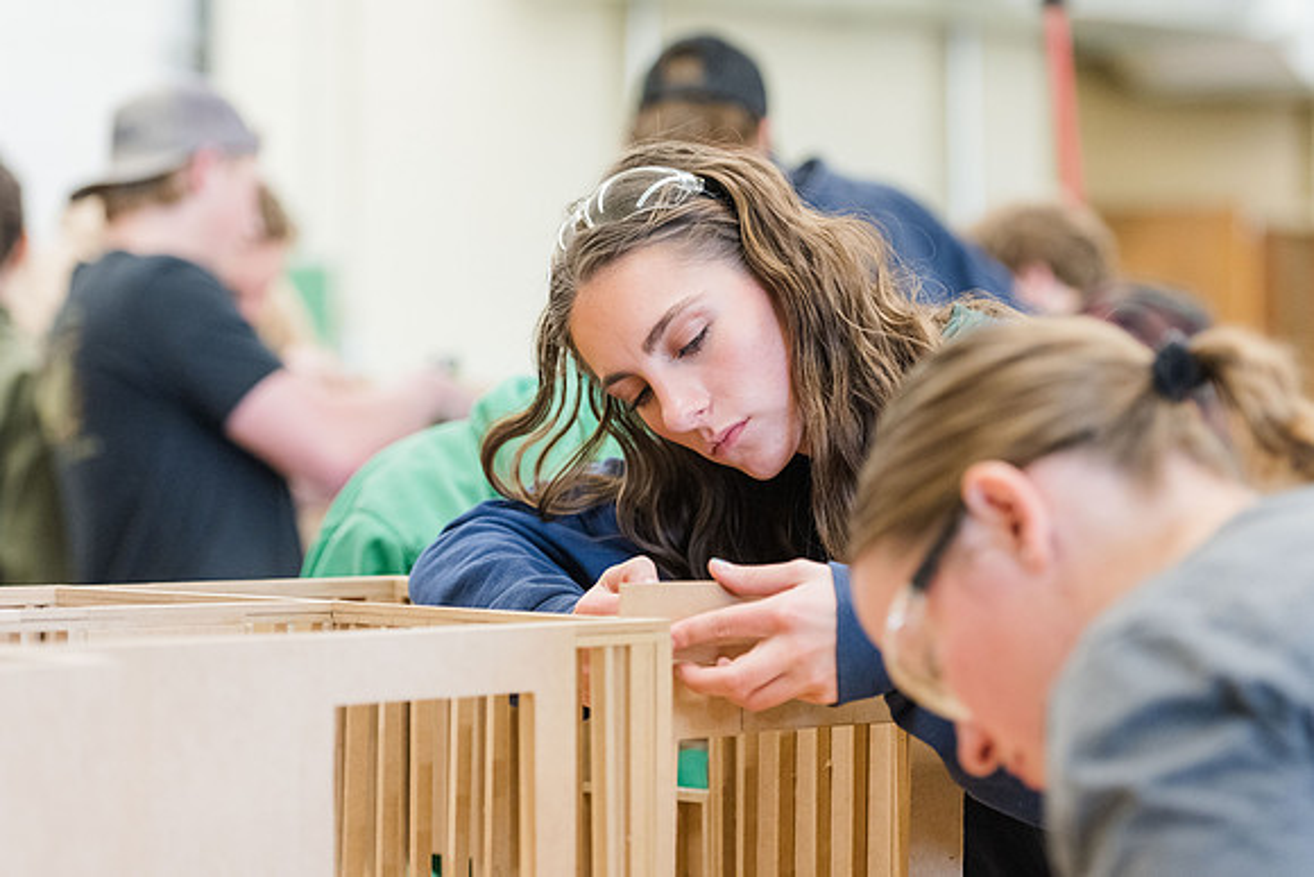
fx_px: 4217
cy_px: 438
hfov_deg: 17.7
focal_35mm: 116
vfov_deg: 11.9
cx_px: 657
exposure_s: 1/320
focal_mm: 102
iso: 2000
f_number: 2.8
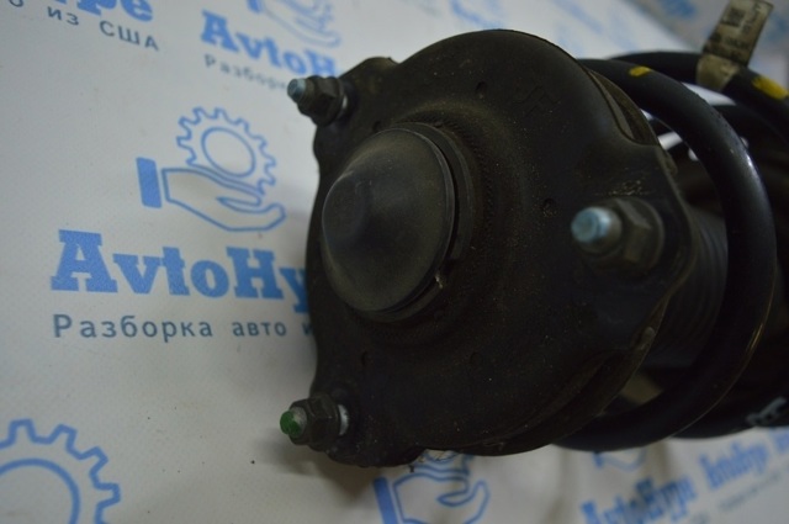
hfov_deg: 62.0
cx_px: 394
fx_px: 657
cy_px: 262
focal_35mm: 30
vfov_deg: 43.5
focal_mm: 20
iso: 400
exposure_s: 1/160
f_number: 3.5
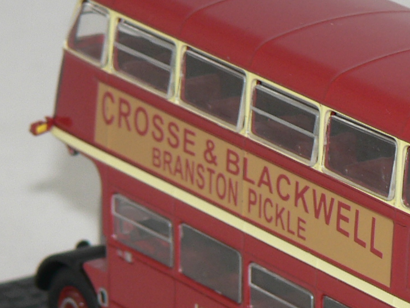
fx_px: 3790
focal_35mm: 320
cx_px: 393
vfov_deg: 4.6
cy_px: 301
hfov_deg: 6.2
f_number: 3.2
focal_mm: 15.5
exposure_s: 1/60
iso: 80
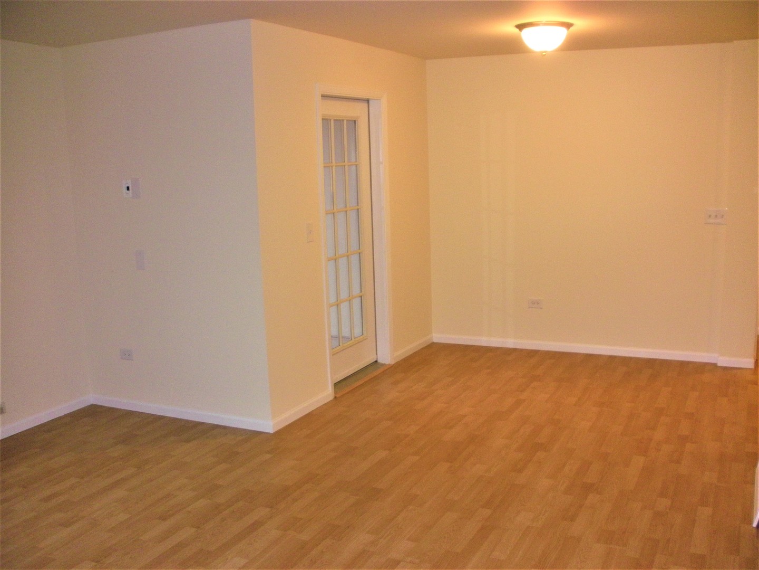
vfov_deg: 39.7
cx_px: 380
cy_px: 285
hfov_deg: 51.4
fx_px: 789
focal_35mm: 36
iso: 250
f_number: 3.5
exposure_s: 1/30
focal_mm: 6.3
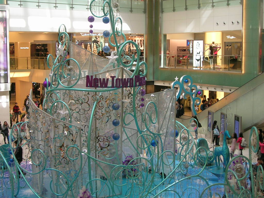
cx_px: 132
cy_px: 99
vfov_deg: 25.7
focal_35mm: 57
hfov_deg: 33.8
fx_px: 435
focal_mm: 8.6
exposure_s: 1/21.4
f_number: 3.4
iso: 50
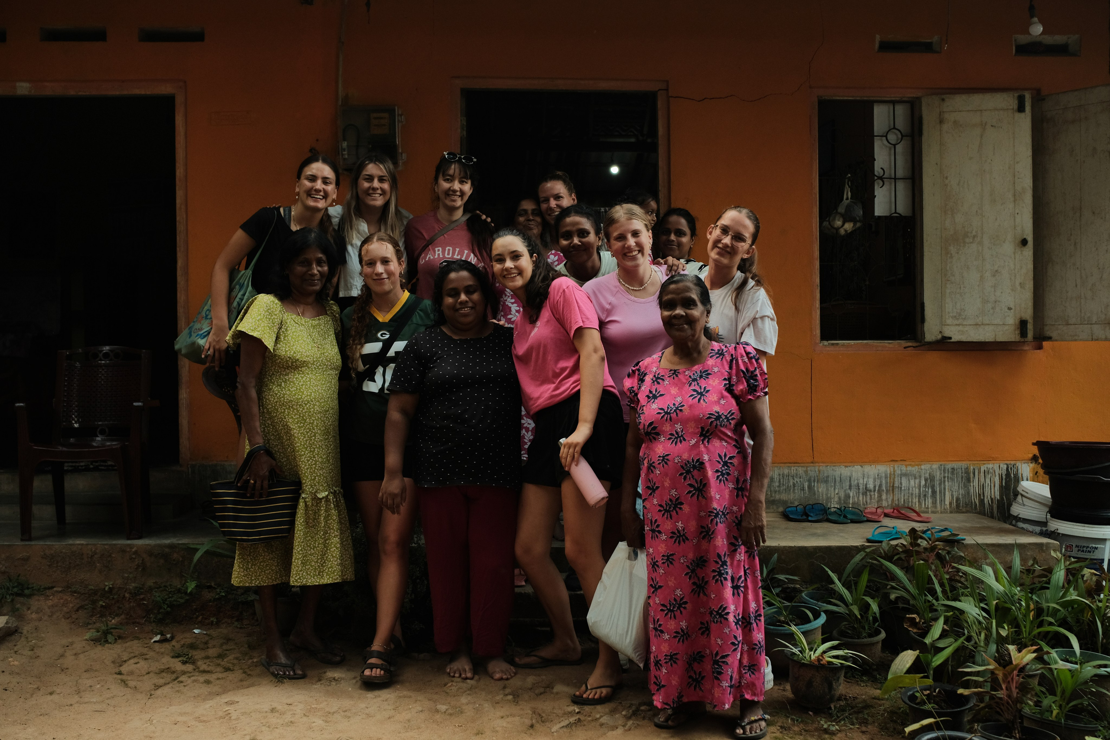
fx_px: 1172
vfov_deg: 35.1
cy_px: 370
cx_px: 555
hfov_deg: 50.7
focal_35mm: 38
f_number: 2.8
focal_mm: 25
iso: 800
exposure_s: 1/180
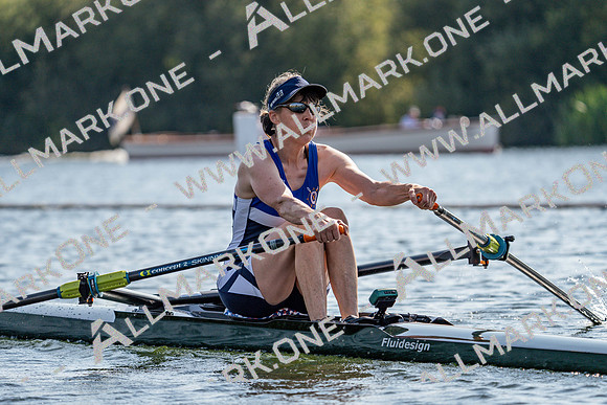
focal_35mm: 289
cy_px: 202
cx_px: 304
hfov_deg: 7.1
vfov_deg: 4.8
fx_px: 4874
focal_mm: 289
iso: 125
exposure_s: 1/1600
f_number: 5.6
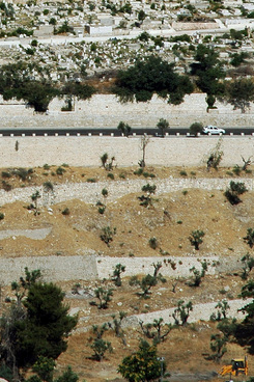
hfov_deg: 5.0
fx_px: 2902
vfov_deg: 7.5
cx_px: -43
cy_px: -83
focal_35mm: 274
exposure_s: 1/400
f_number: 11
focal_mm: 70
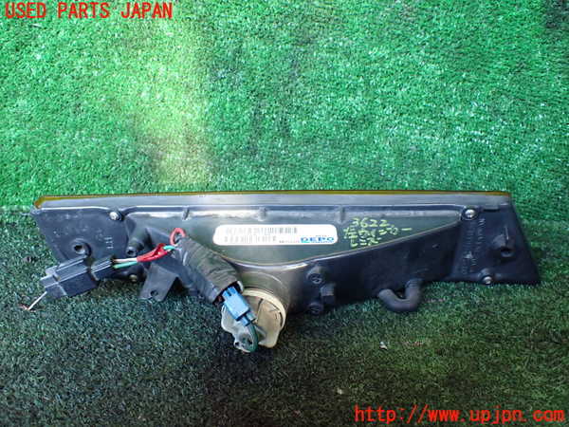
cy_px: 214
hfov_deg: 60.0
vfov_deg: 46.8
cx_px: 284
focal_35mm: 30
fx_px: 493
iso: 800
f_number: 2.3
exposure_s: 1/80
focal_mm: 5.4
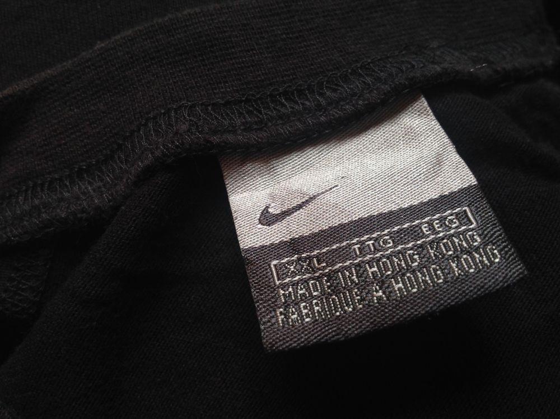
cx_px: 280
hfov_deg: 52.7
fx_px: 565
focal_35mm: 35
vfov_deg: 40.6
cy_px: 210
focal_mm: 4.28
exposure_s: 1/40
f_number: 2.4
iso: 64
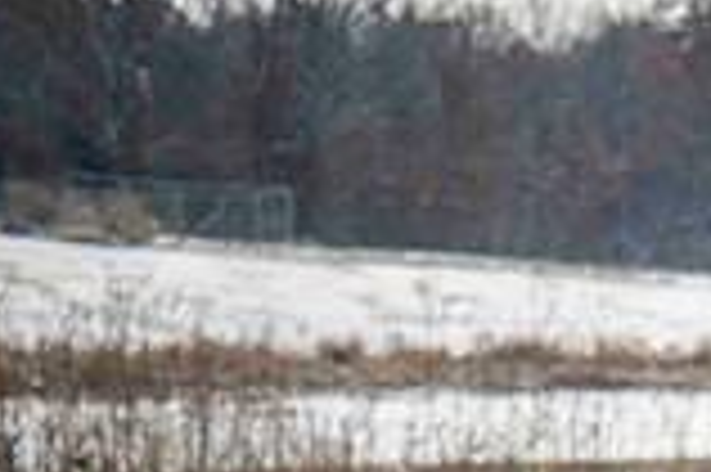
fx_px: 4715
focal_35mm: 239
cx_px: 1098
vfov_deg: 5.6
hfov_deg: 8.4
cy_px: 825
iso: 800
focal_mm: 65
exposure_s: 1/2500
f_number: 6.3
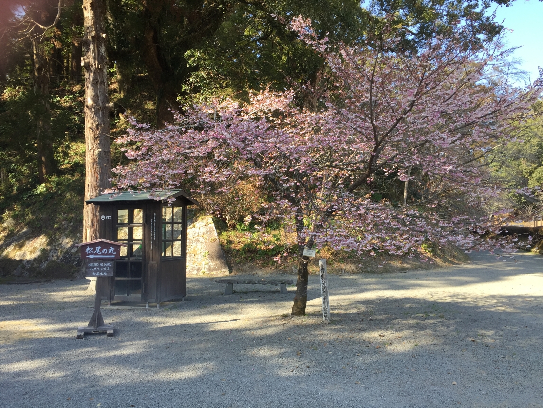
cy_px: 204
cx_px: 272
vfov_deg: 48.2
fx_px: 455
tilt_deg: +1.3
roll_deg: +0.7
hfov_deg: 61.7
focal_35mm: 29
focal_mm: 4.15
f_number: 2.2
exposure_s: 1/329
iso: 32
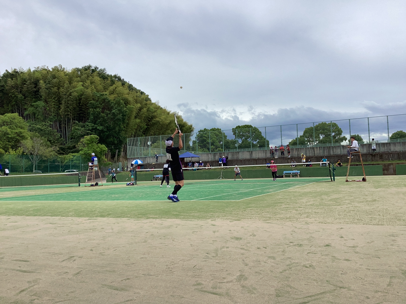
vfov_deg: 45.4
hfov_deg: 58.4
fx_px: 364
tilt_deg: +4.2
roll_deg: +3.3
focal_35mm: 31
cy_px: 152
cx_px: 203
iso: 25
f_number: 2.4
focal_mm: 3.3
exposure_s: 1/1181
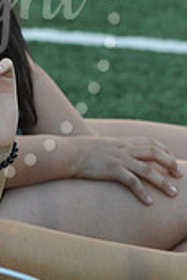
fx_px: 2410
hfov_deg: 4.4
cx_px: -76
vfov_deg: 6.6
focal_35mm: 310
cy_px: -2
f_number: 6.3
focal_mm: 92
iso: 1600
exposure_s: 1/400
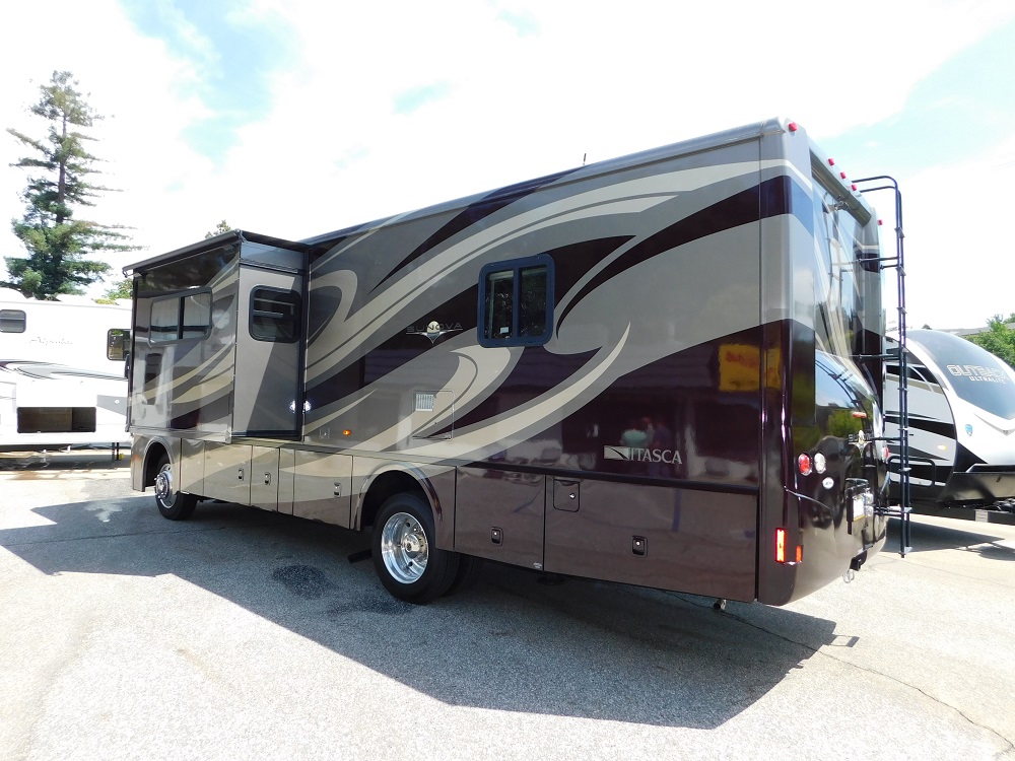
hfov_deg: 73.9
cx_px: 508
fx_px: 674
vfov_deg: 58.9
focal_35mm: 23
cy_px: 380
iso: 125
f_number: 3
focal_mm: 4
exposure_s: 1/640
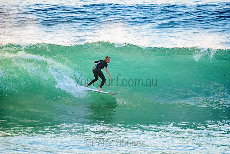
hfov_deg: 4.1
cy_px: 77
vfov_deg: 2.8
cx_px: 115
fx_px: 3196
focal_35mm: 500
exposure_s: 1/2000
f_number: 5.6
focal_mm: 500
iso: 1100
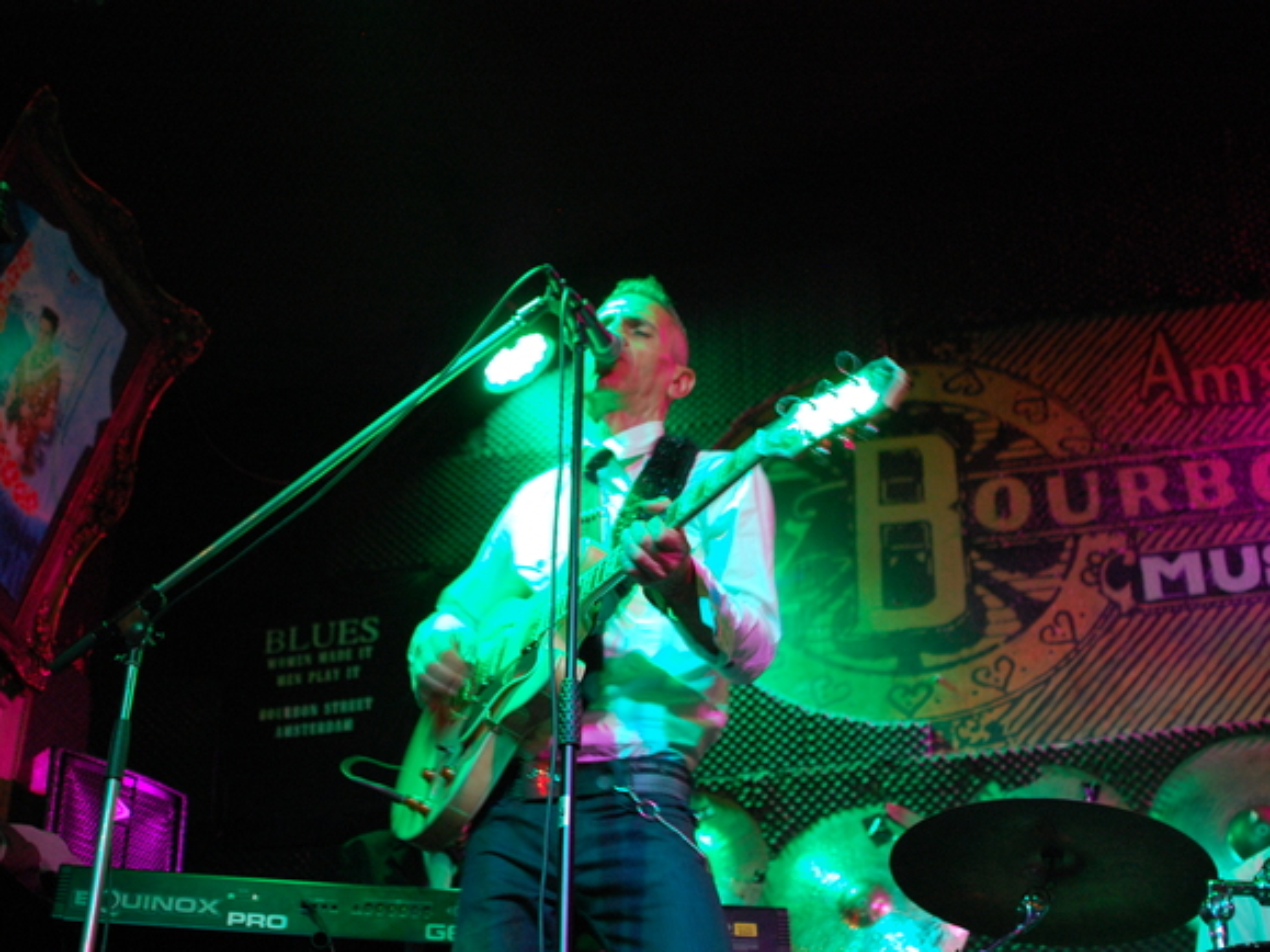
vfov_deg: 25.4
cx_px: 630
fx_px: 2111
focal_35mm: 58
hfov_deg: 33.5
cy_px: 480
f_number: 1.8
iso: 800
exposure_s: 1/8
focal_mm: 35
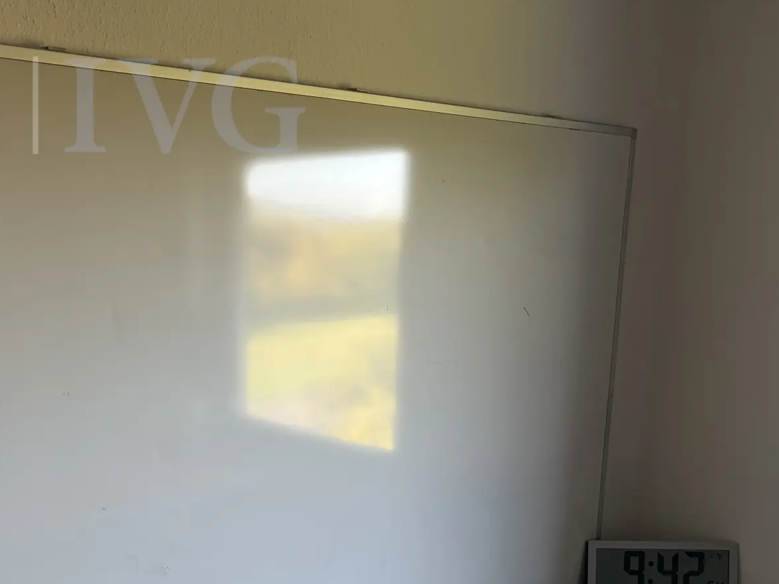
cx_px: 212
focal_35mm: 42
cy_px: 434
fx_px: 945
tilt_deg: -10.2
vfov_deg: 33.7
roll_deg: -0.7
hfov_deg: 43.6
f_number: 1.6
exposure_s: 1/113
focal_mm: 5.96
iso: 125
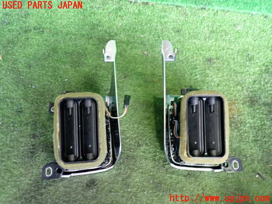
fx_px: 236
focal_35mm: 30
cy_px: 102
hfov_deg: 60.0
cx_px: 136
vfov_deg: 46.8
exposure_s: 1/30
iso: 400
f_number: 2.3
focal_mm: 5.4
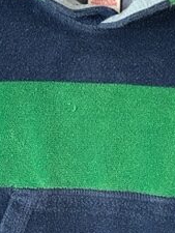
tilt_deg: -11.2
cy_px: 154
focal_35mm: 74
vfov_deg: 26.2
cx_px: 96
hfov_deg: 19.9
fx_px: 498
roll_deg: -1.2
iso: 320
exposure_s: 1/50
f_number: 1.6
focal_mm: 4.2
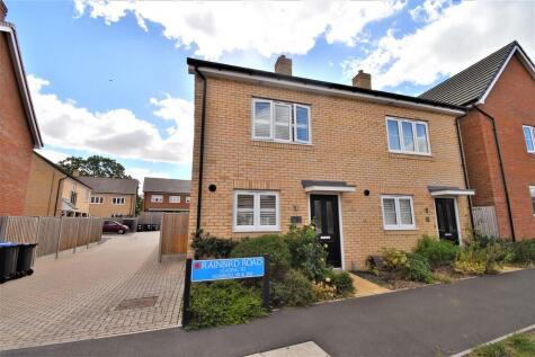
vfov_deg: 77.4
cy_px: 178
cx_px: 268
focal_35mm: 15
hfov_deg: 100.4
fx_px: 223
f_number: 11
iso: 100
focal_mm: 10
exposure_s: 1/200
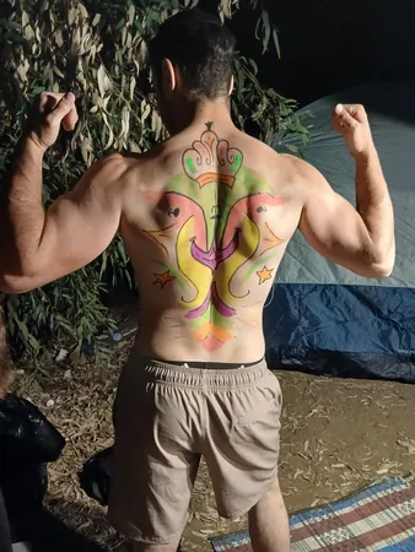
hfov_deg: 53.1
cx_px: 208
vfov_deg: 67.3
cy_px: 276
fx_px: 415
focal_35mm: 26
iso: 400
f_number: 1.8
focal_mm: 3.98
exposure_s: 1/25
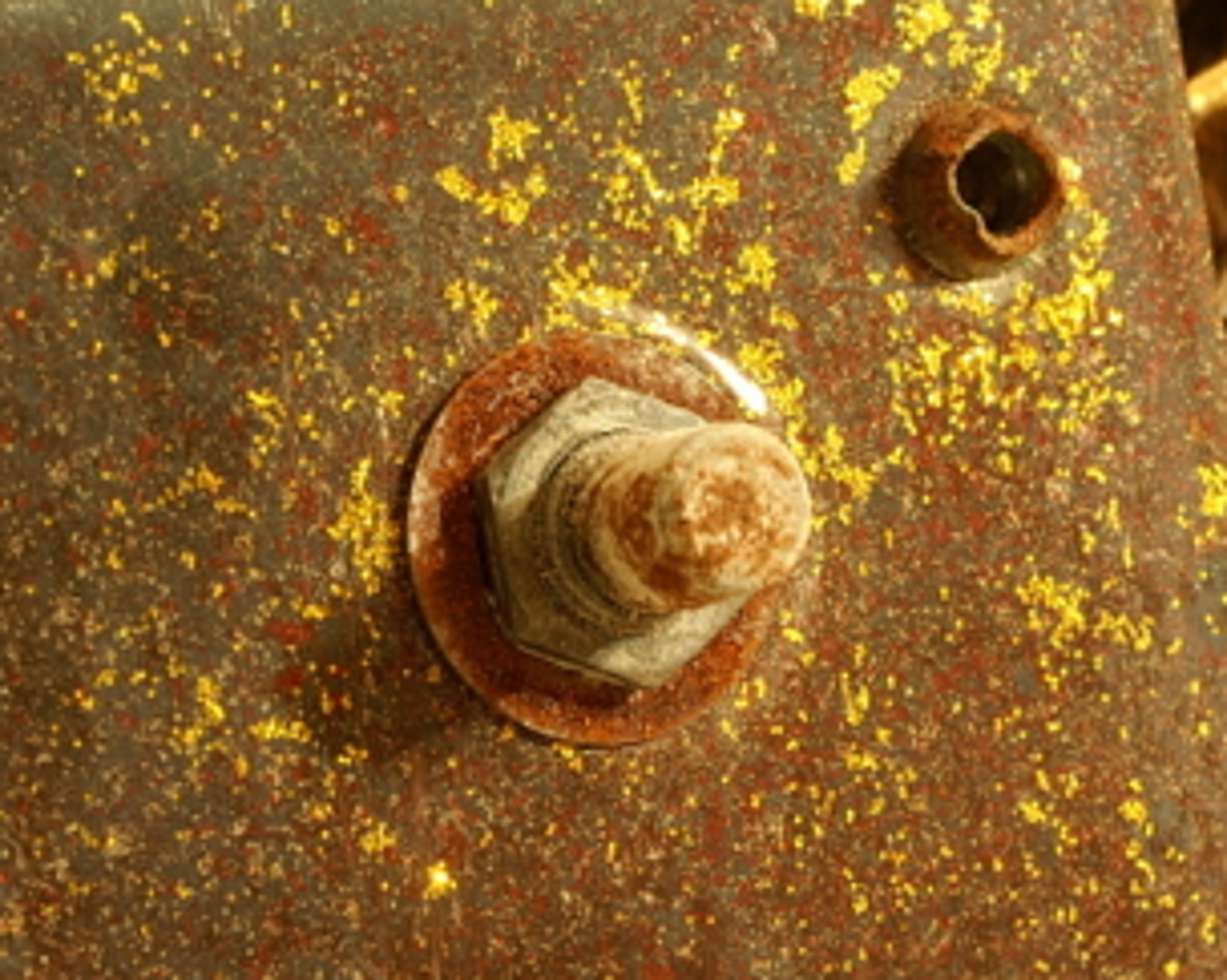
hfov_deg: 10.4
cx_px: 698
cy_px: 984
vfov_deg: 8.3
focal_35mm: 185
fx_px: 6716
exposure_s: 2.5
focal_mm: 50
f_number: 10
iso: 100
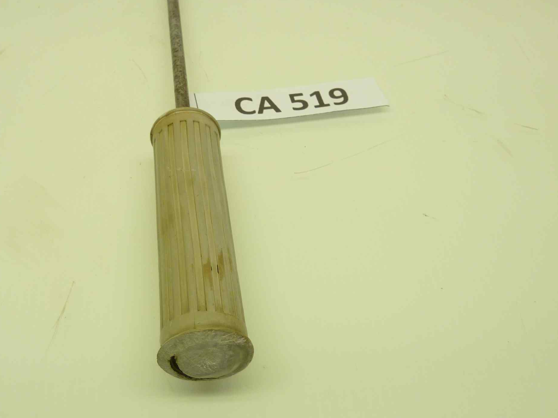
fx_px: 645
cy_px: 190
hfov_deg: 46.6
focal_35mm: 40
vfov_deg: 35.9
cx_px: 228
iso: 80
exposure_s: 1/40
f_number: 3.3
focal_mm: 4.1
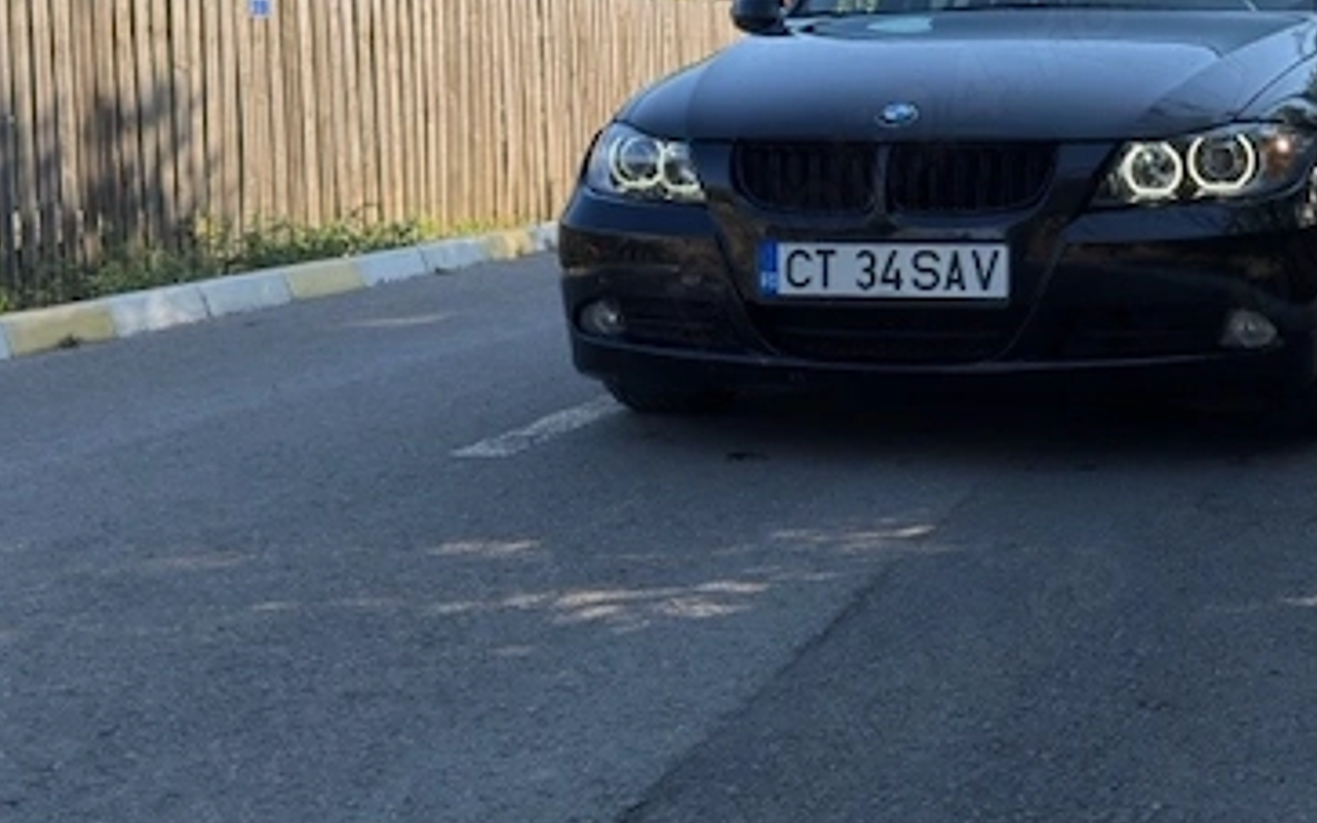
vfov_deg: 23.0
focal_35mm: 56
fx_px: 2010
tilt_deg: -4.9
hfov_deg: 35.2
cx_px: 1038
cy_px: 239
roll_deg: +1.1
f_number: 1.78
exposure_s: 1/2347
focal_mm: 6.76
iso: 64
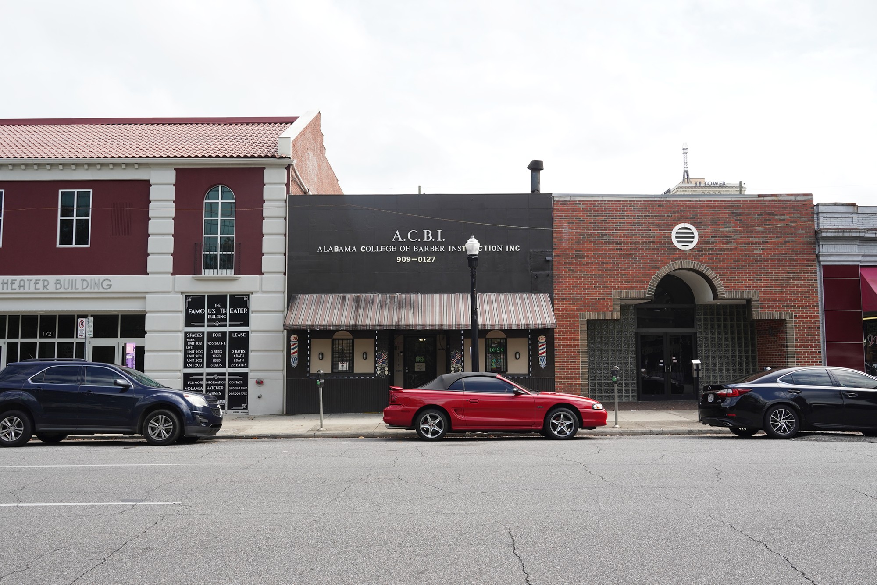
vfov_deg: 42.3
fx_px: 755
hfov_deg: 60.3
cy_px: 292
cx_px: 438
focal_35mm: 31
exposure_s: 1/100
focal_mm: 31
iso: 400
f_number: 10
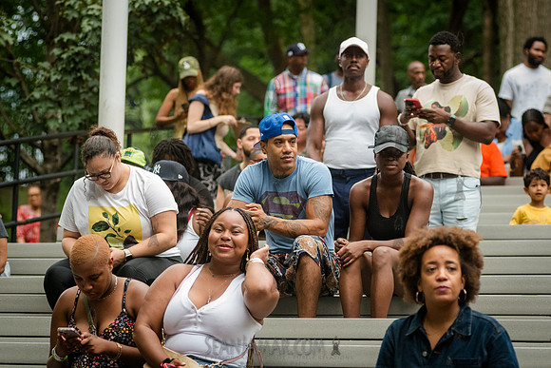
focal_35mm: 181
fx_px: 2777
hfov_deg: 11.3
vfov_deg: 7.6
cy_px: 195
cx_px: 300
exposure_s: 1/400
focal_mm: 125
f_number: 4
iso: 3200
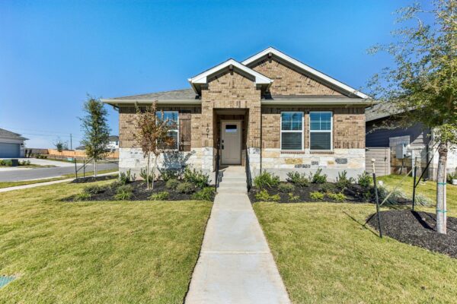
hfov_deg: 96.7
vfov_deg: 73.7
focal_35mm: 16
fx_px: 203
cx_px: 228
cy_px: 152
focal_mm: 16
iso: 400
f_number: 8
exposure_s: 1/3200
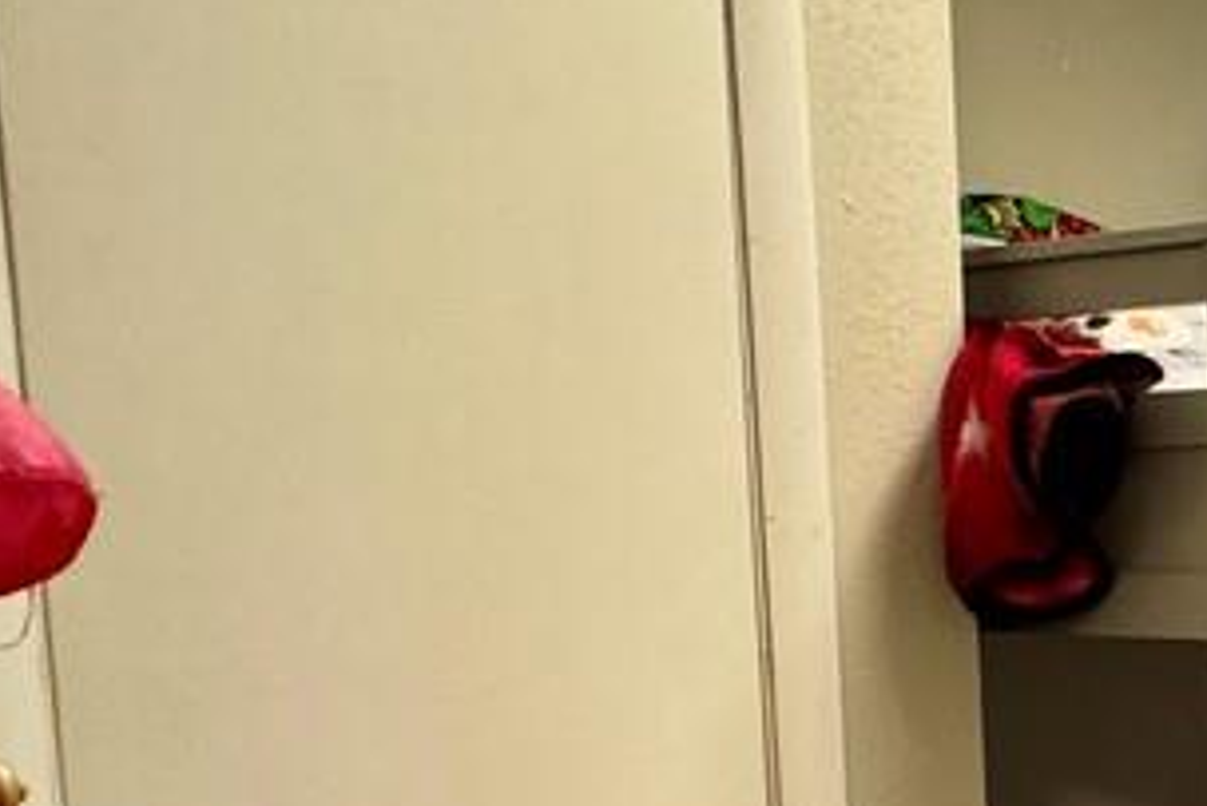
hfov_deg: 25.9
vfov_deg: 26.9
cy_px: 675
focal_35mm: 49
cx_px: 1926
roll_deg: +0.2
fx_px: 1644
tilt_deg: -5.7
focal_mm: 2.22
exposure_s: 1/60
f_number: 2.2
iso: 500
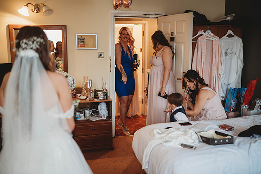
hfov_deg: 54.5
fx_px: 254
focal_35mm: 35
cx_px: 130
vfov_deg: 37.8
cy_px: 87
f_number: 1.8
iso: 900
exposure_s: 1/125
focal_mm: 35
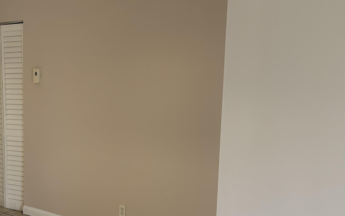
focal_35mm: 49
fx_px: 461
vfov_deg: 26.3
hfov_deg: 38.9
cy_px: 137
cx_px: 52
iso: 160
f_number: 1.6
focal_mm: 5.96
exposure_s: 1/60
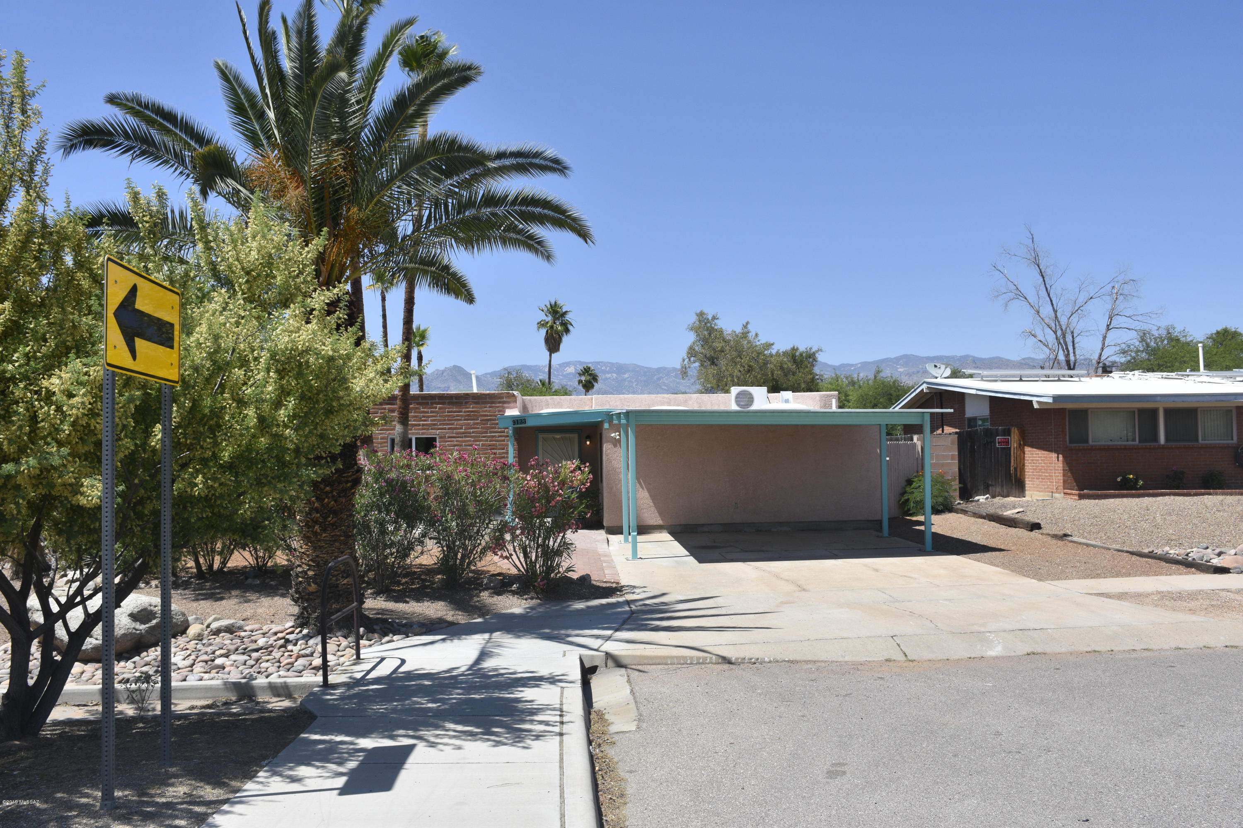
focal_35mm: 33
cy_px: 414
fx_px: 1139
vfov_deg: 40.0
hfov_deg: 57.2
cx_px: 622
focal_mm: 22
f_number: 8
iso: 220
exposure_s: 1/500
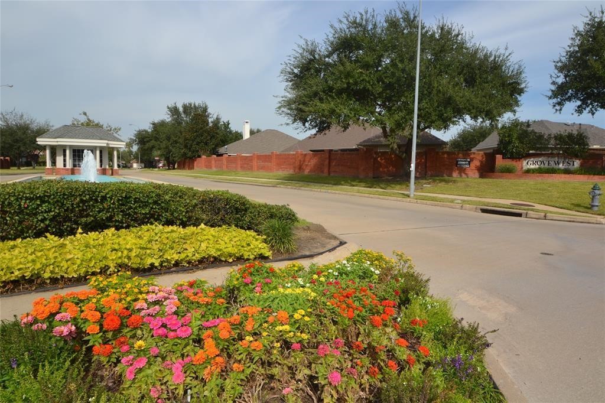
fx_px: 353
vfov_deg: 59.5
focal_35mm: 21
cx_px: 302
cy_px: 202
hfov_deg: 81.2
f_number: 10
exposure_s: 1/200
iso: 100
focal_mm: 14
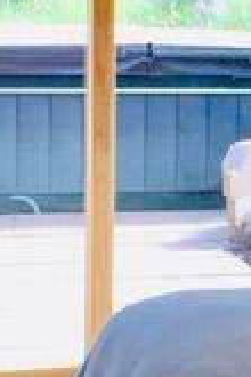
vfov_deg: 11.0
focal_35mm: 187
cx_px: 545
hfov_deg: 7.0
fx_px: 1956
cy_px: 142
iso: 50
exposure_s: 1/120
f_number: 2.2
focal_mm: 4.15
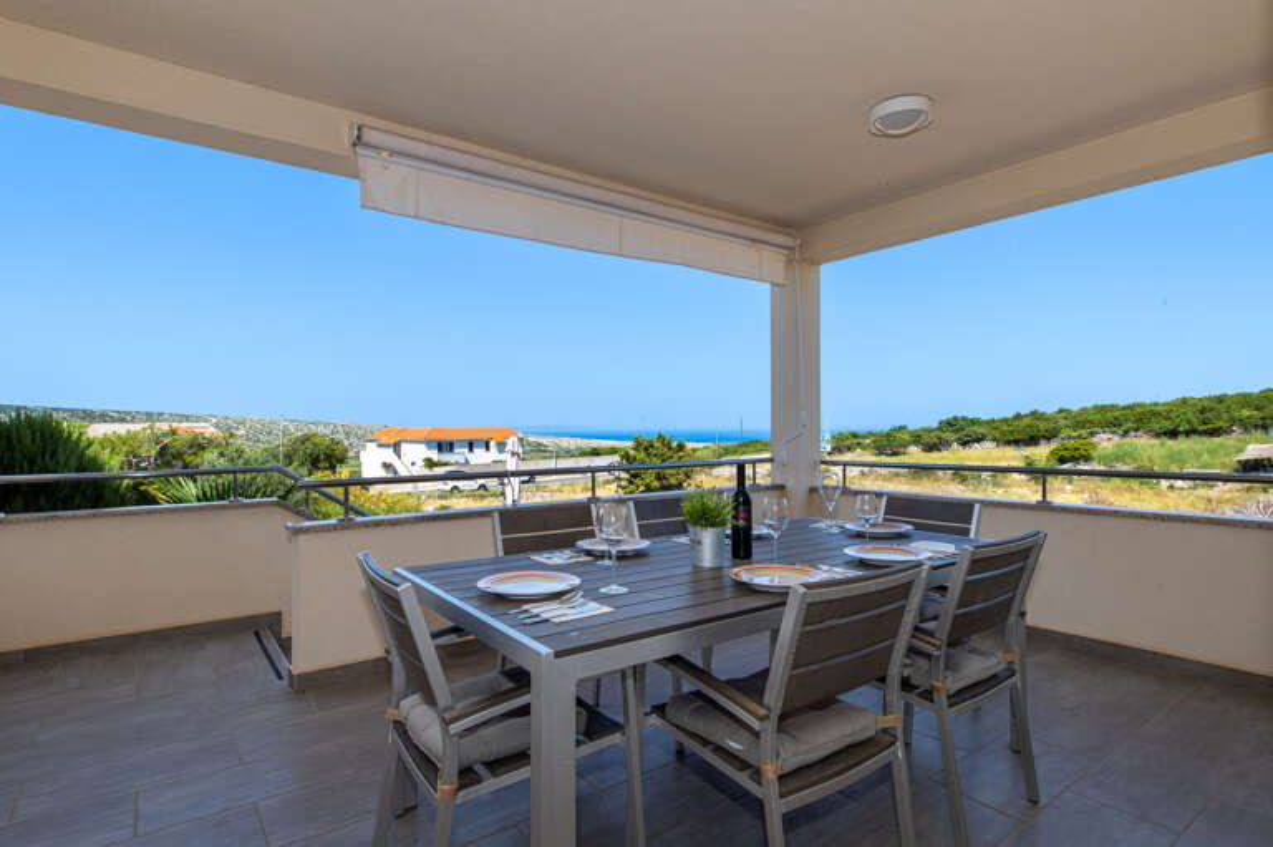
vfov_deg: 64.5
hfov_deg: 86.9
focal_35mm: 19
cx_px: 636
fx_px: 671
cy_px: 424
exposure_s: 1/200
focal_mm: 19
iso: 100
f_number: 16
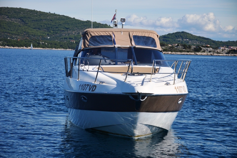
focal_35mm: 112
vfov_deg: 12.2
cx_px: 118
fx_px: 740
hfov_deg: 18.2
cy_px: 79
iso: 250
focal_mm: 75
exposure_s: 1/3200
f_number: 5
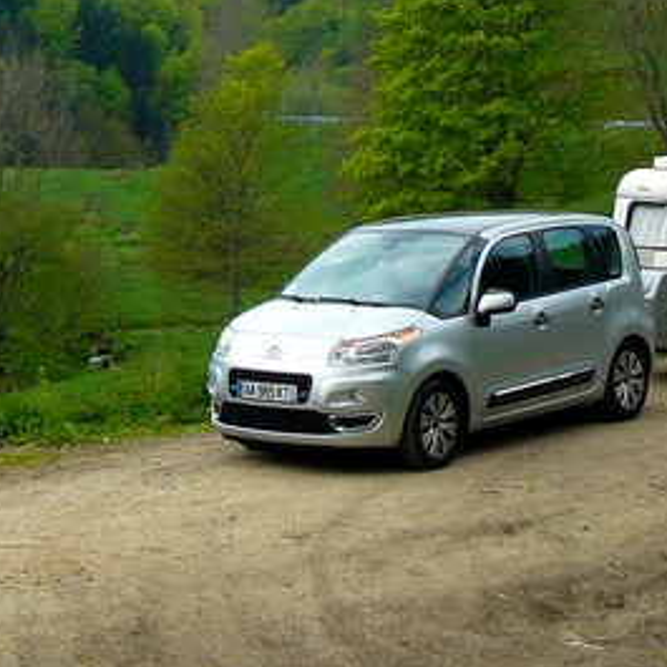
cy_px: 101
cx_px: 81
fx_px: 2093
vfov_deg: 17.9
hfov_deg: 17.9
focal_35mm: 96
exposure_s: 1/250
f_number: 4.5
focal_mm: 6
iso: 100
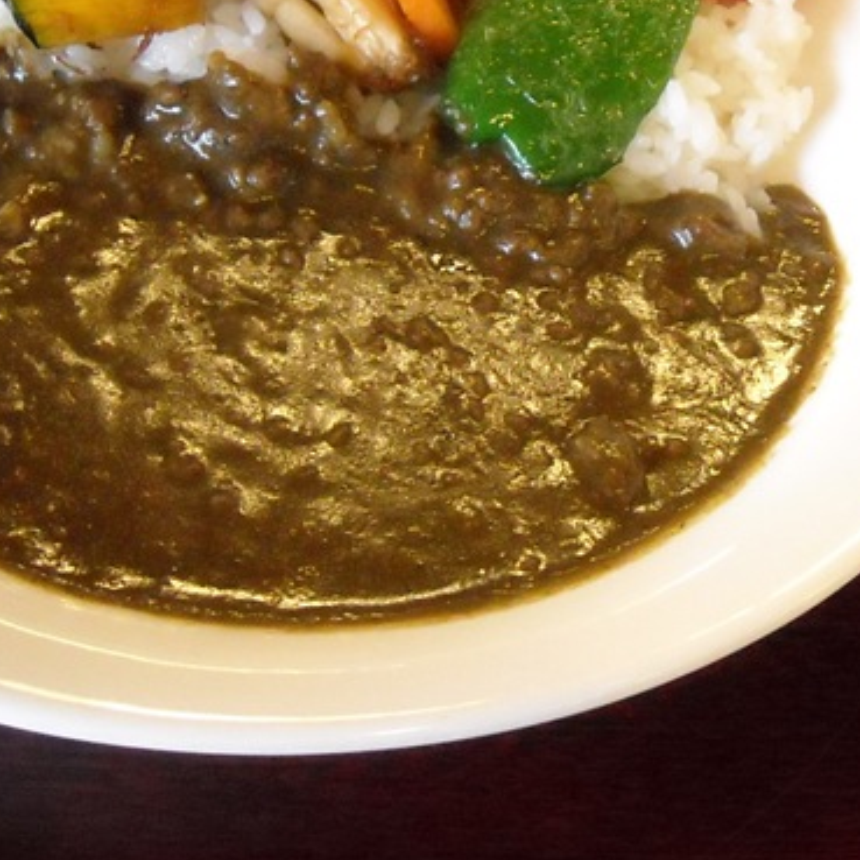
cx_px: 581
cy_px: 308
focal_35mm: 82
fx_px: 2305
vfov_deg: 21.1
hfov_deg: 21.0
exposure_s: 1/71
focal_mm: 5.7
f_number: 2.8
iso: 800
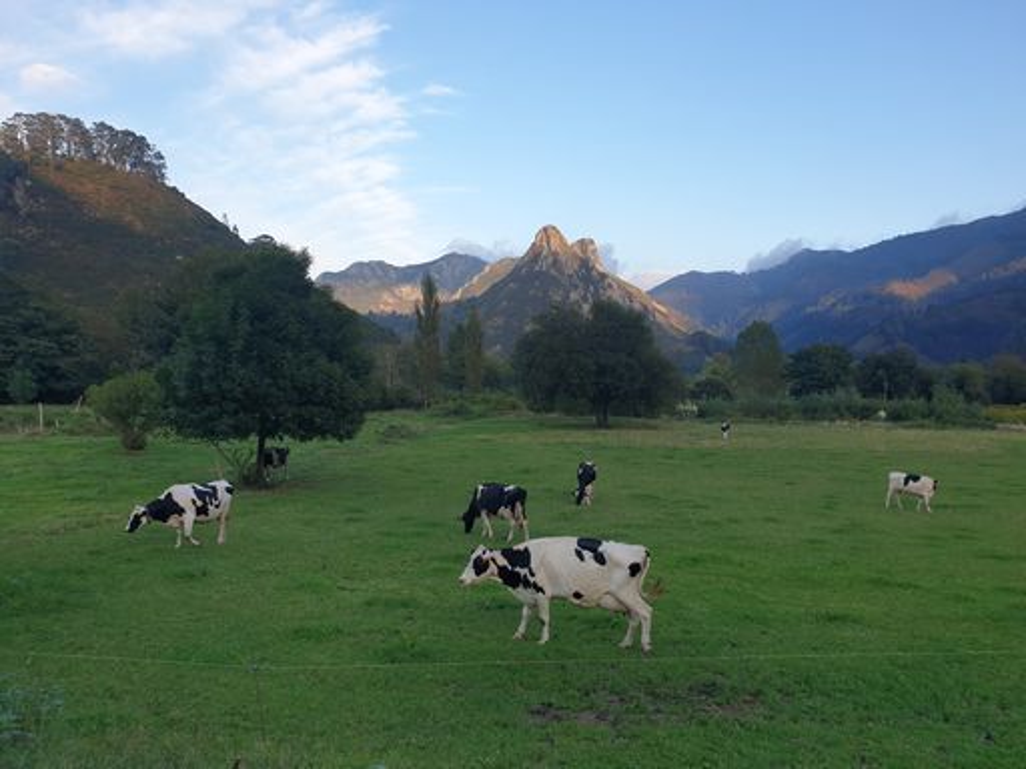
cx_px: 513
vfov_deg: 53.1
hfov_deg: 67.3
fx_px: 771
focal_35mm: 26
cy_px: 384
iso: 50
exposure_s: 1/426
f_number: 2.4
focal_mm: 4.3
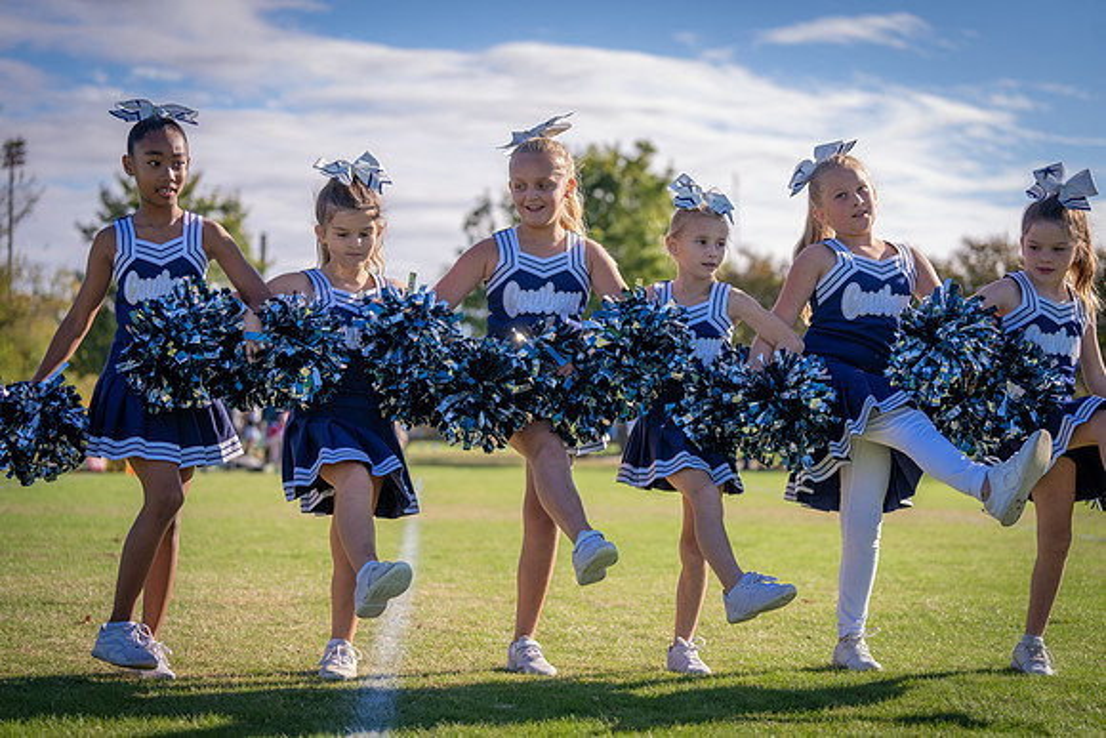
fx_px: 2151
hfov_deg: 28.8
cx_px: 553
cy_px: 369
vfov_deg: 19.5
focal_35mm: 70
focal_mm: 70
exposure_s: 1/1250
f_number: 2.8
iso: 100
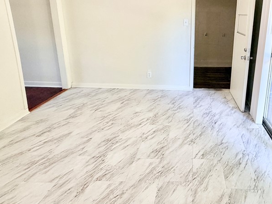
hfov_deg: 68.4
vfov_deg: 54.7
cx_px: 193
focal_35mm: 24
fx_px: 189
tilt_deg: -13.5
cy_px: 56
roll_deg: -1.6
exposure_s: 1/120
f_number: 2.2
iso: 200
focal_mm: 2.22
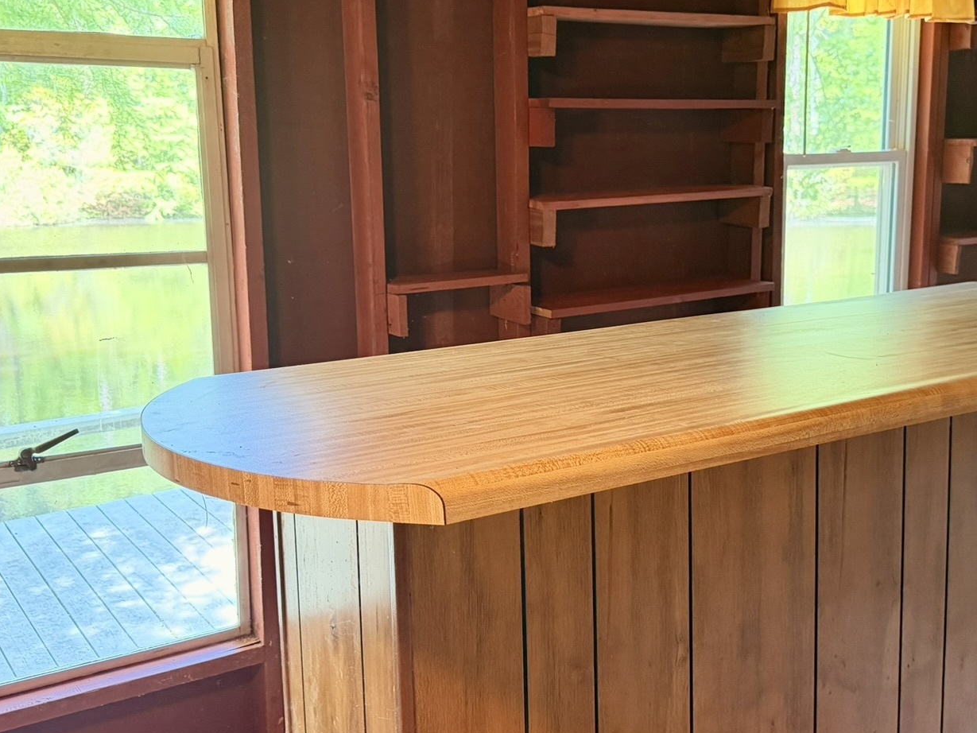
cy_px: 342
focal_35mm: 40
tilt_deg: -10.1
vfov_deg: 36.0
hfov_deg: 46.7
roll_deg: +1.1
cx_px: 558
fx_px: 1129
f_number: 1.78
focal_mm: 6.76
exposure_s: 1/60
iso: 500
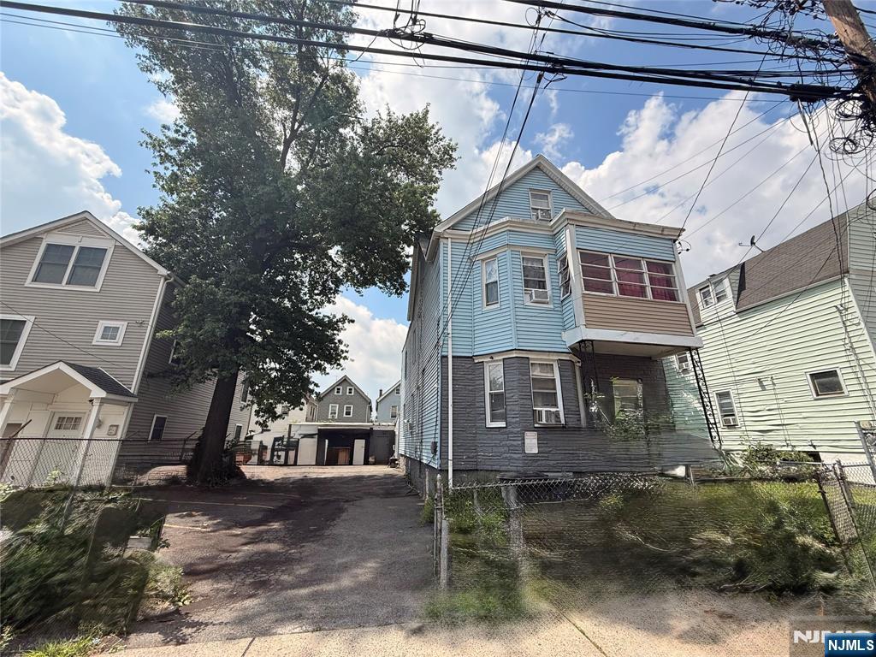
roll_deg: -1.5
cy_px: 328
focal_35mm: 14
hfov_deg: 102.1
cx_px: 438
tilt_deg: +17.2
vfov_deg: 85.7
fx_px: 354
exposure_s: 1/1795
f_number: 2.2
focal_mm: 2.22
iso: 50
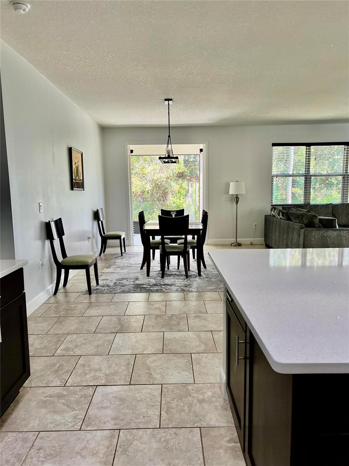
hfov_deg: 53.1
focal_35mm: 26
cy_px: 233
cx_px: 174
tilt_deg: -6.0
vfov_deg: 67.3
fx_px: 350
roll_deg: -0.2
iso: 125
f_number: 1.5
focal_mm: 5.7
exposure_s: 1/120
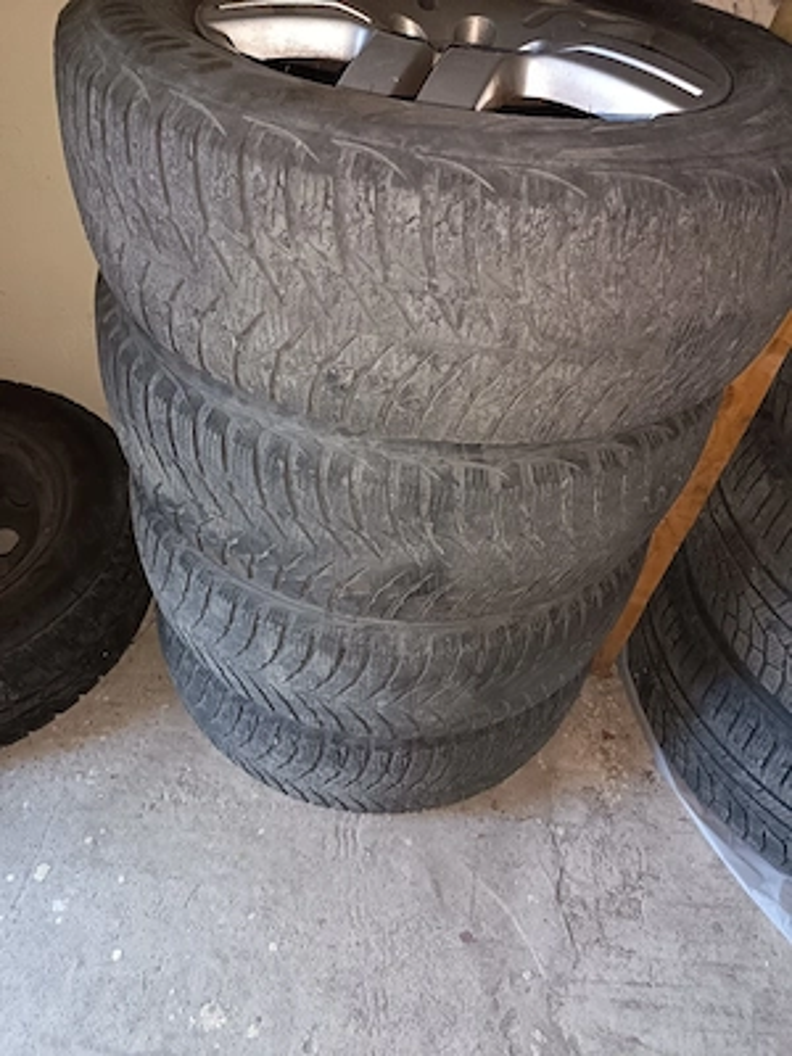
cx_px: 396
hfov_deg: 56.8
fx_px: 732
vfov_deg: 71.6
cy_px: 528
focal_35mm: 24
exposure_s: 1/25.1
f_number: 1.75
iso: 3573
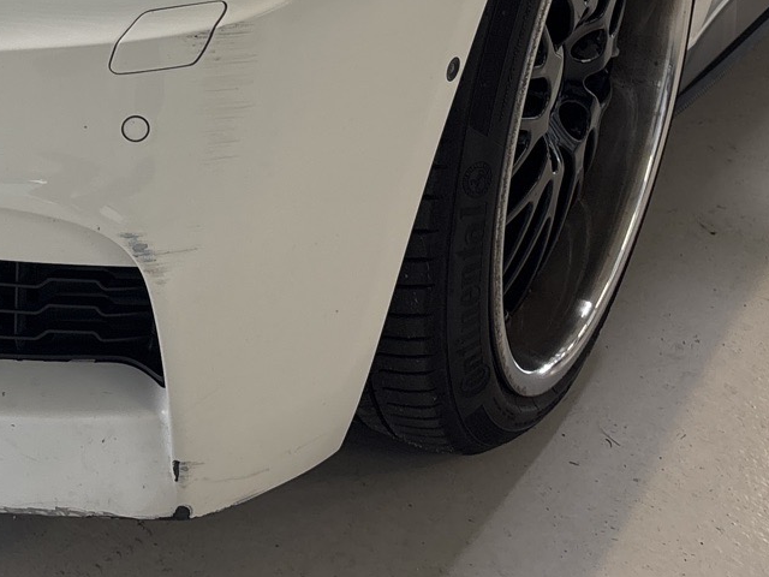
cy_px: -180
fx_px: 1733
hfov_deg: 24.0
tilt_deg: -14.6
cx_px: 4
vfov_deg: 17.7
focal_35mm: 78
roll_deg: -2.8
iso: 64
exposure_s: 1/50
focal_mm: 5.96
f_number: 1.6
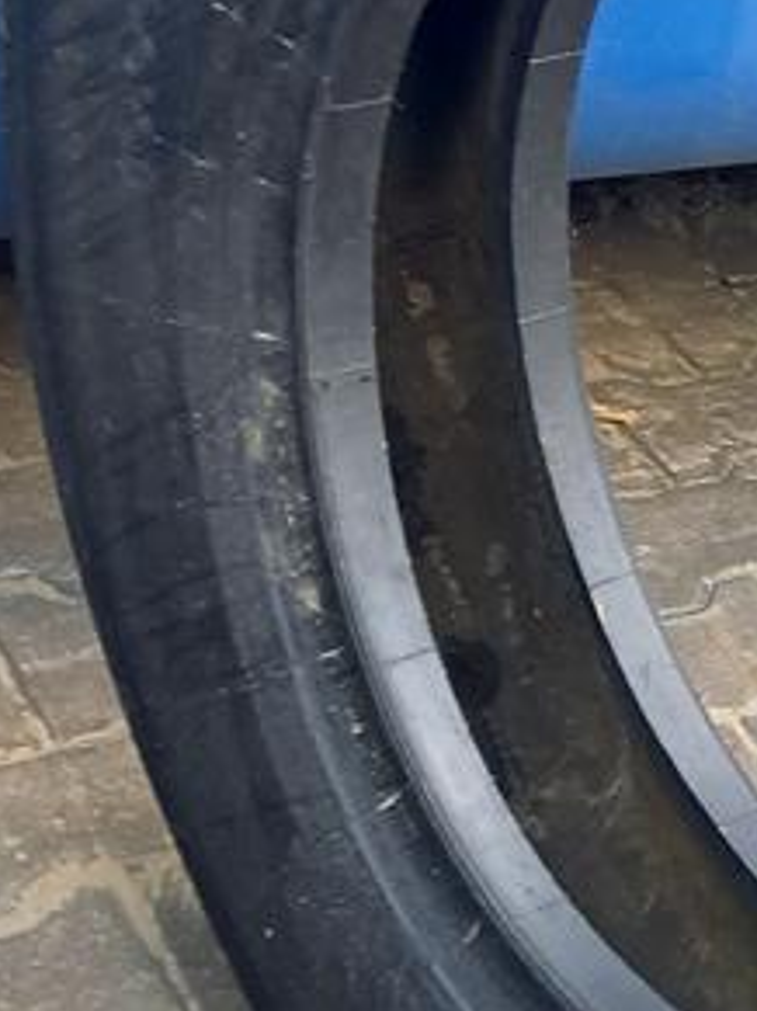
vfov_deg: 22.2
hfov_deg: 15.8
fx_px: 2568
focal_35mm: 88
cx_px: 1038
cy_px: 410
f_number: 1.8
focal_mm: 4.65
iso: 64
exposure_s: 1/50
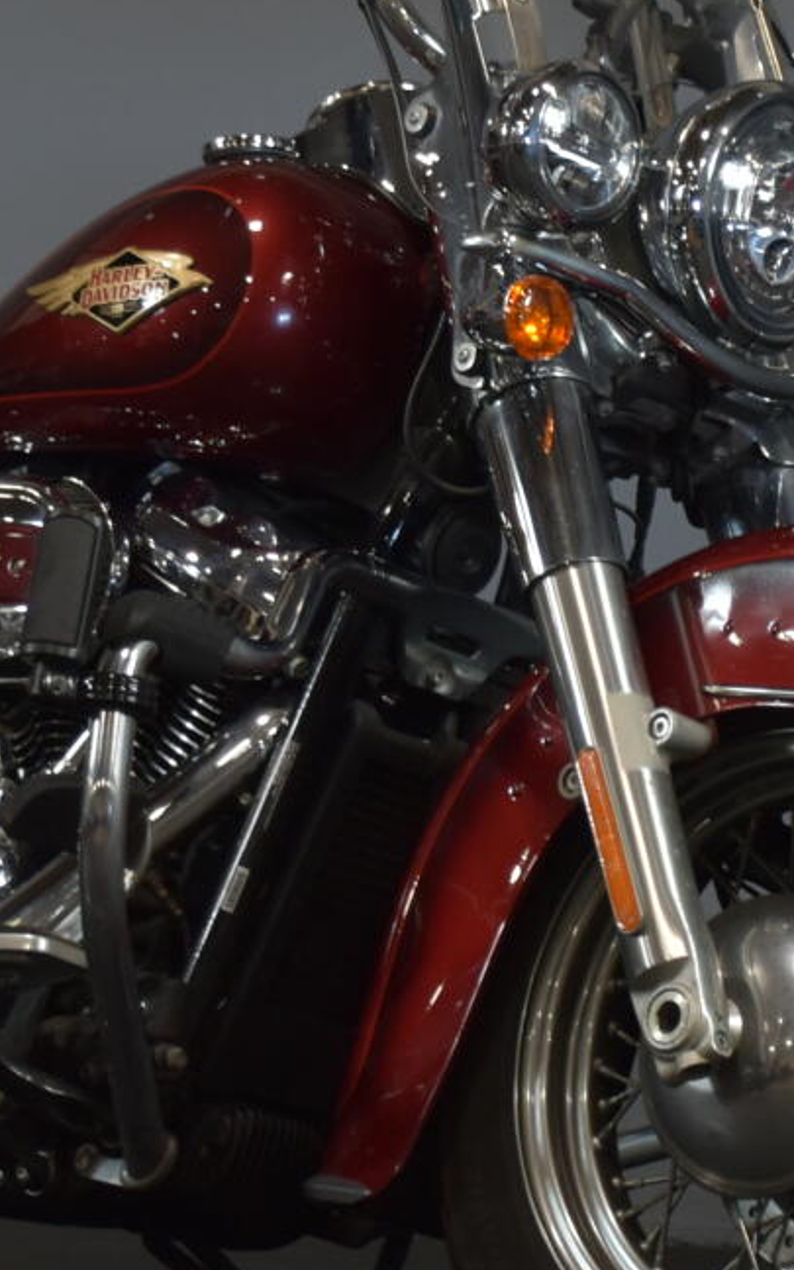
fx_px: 5886
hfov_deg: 7.7
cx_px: 531
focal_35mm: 170
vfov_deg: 12.3
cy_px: 264
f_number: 5
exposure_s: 1/30
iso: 500
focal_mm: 36
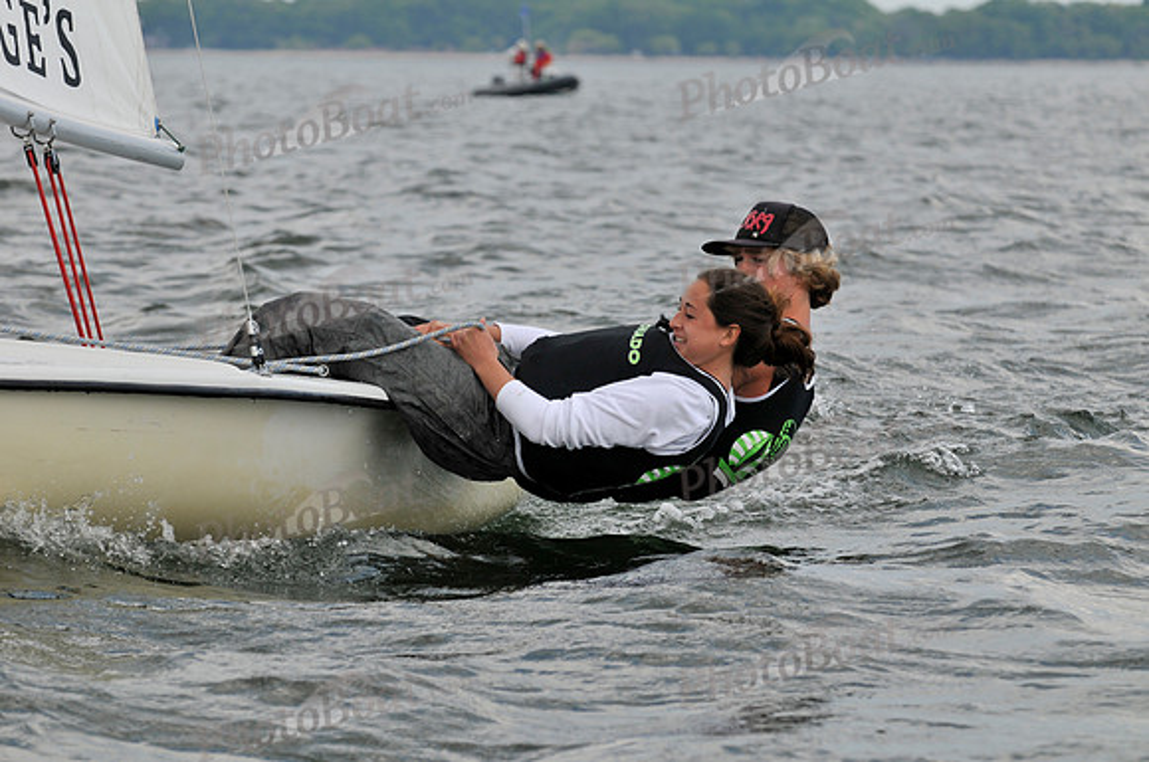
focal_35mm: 225
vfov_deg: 6.1
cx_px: 574
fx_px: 7171
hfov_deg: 9.2
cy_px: 381
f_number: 6.3
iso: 200
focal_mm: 150
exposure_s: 1/800
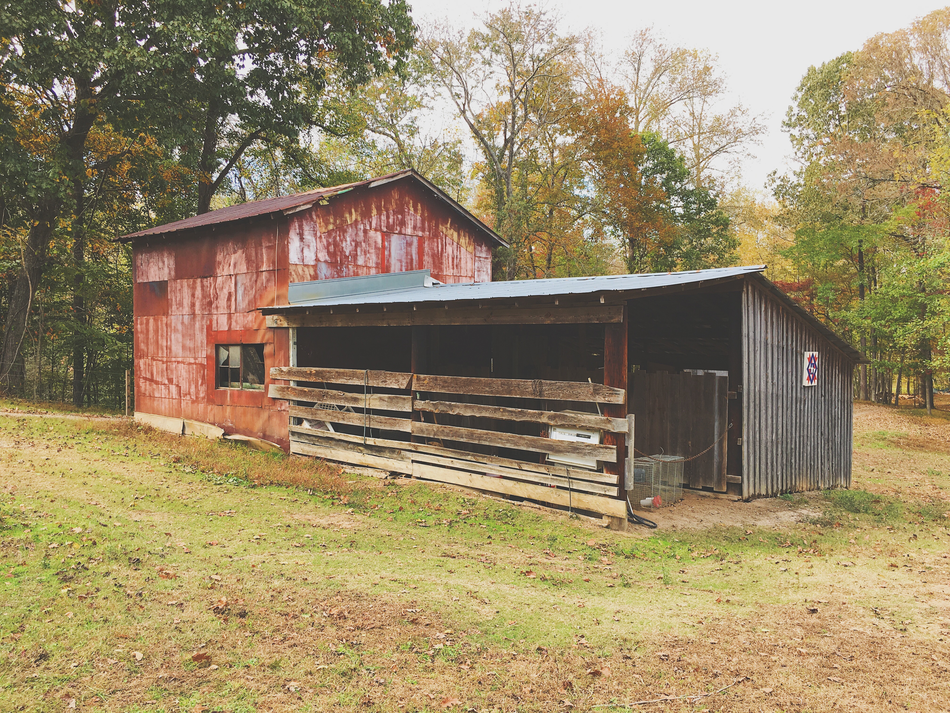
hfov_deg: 61.7
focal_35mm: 29
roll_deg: -0.6
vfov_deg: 48.2
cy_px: 356
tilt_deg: -0.3
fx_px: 796
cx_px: 475
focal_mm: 4.15
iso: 25
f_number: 2.2
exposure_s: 1/268
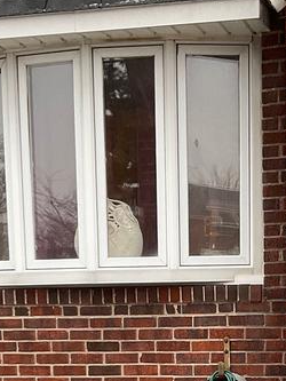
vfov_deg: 19.6
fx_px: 1035
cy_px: 458
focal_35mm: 94
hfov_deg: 15.7
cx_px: 208
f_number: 1.8
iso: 64
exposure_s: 1/112
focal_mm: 3
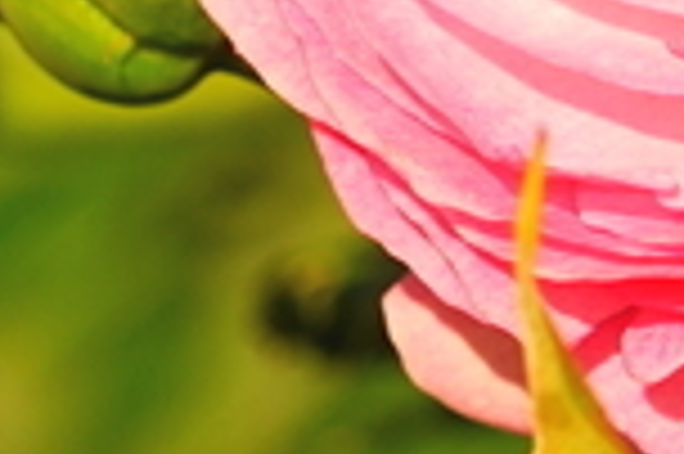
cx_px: 778
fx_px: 44943
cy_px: -346
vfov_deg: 0.6
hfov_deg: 0.9
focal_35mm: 2368
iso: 100
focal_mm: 300
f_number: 8
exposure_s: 1/400
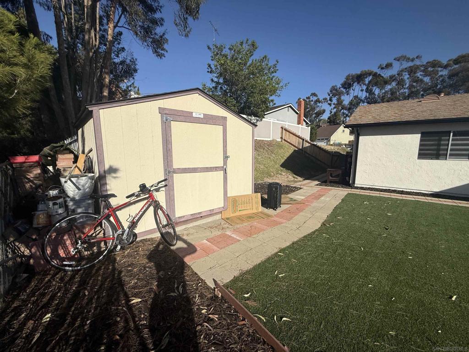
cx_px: 234
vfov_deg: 85.7
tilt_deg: -7.0
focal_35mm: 14
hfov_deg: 102.1
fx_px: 190
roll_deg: +0.0
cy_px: 176
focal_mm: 2.22
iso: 50
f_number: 2.2
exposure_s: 1/6173
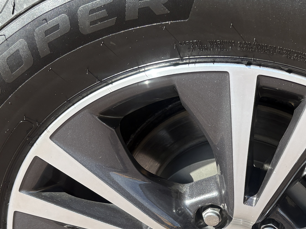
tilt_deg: -34.4
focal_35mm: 67
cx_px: 240
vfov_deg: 21.5
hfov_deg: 28.4
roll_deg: -1.5
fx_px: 592
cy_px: 200
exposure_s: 1/731
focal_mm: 5.96
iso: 50
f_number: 1.6
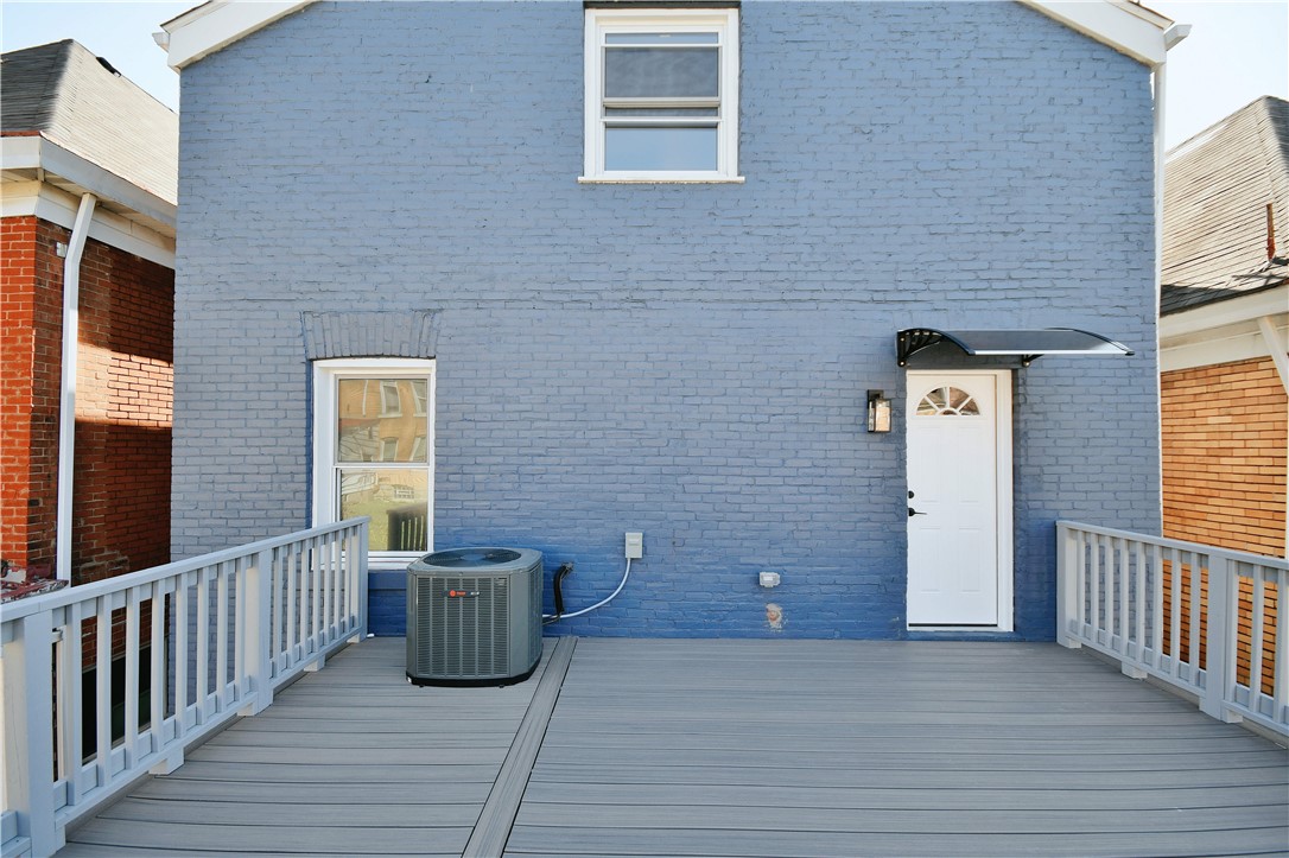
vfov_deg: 77.3
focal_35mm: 15
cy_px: 429
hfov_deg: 100.4
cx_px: 644
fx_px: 537
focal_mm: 10
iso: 400
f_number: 7.1
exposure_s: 1/125
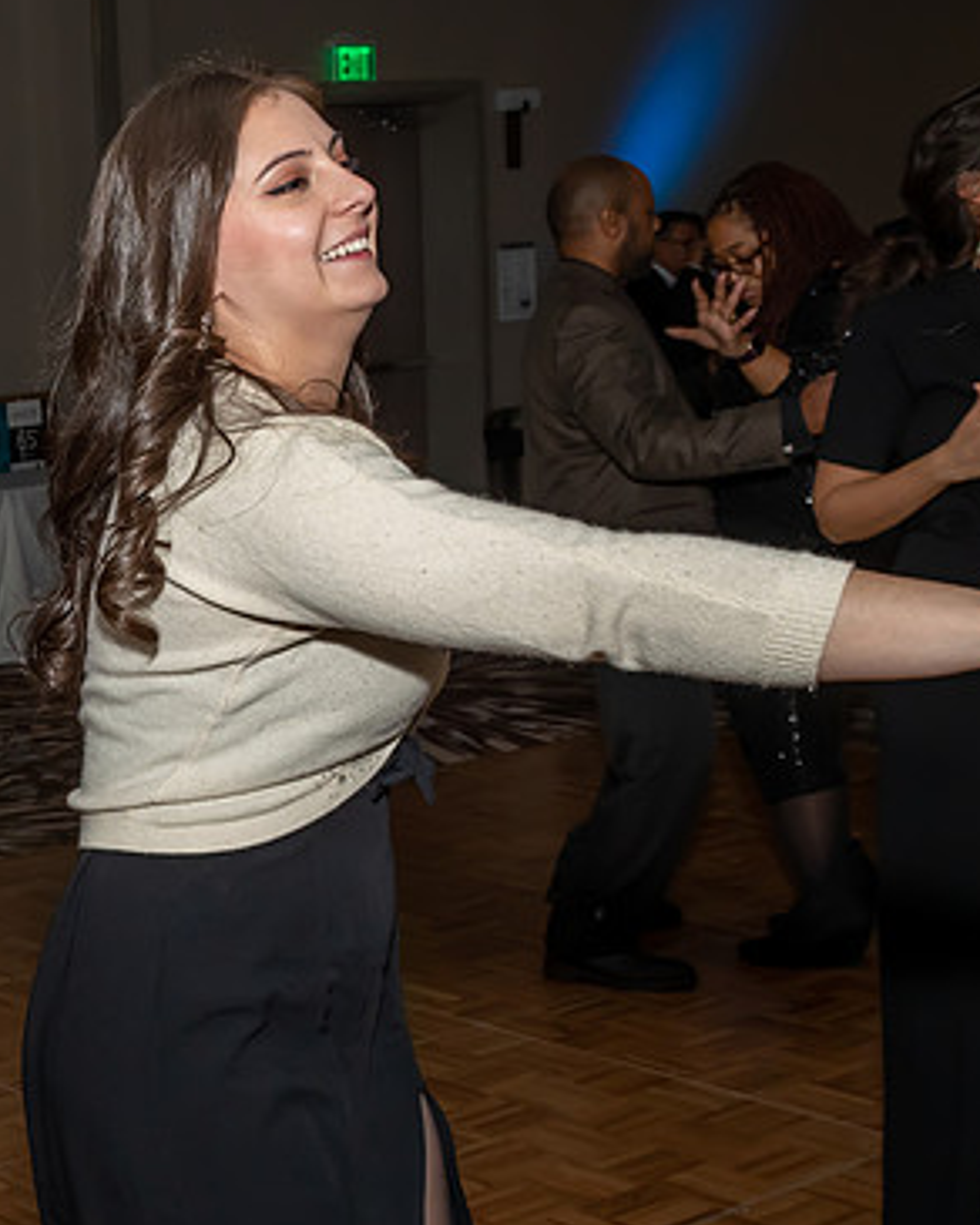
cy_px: 668
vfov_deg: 29.1
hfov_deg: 21.7
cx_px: -212
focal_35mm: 65
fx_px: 2357
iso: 400
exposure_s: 1/250
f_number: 6.3
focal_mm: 18
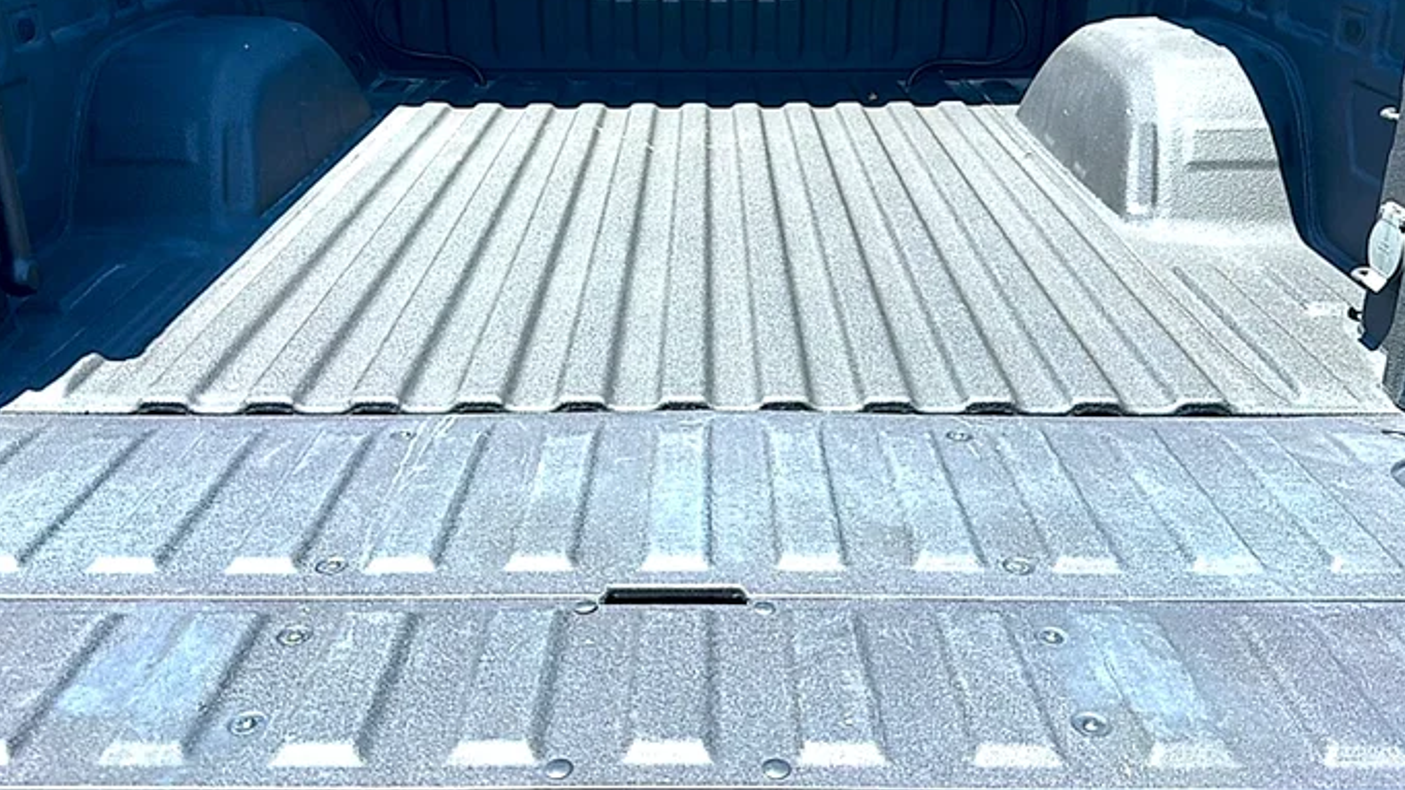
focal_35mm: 28
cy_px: 296
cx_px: 710
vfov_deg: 41.2
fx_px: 1043
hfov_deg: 67.9
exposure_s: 1/1292
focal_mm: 6.86
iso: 80
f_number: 1.78
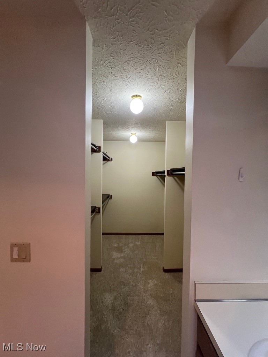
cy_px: 178
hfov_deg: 89.9
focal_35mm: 13
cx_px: 134
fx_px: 134
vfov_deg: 106.2
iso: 160
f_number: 1.8
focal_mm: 1.57
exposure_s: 1/120
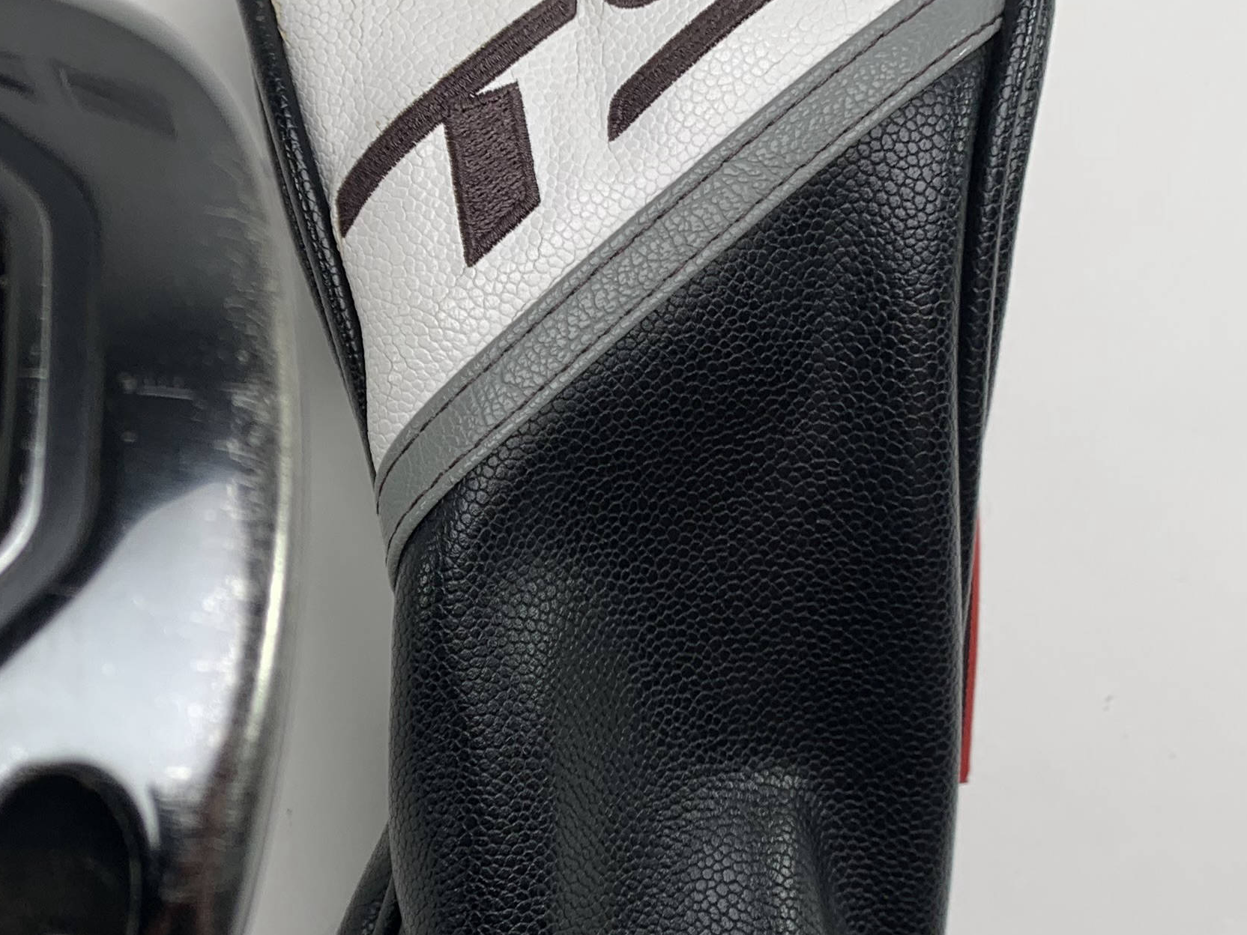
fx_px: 2269
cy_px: 634
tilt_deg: -77.4
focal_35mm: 63
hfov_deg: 29.6
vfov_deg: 23.2
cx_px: 148
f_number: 1.8
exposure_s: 1/186
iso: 25
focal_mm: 4.25
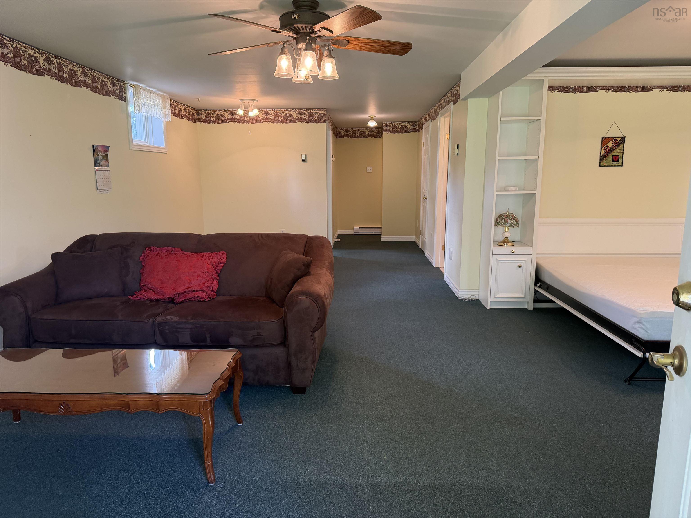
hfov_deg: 71.6
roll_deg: +1.0
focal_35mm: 24
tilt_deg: -10.1
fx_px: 479
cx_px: 346
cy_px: 259
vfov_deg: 56.8
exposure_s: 1/120
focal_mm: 6.76
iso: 250
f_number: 1.78
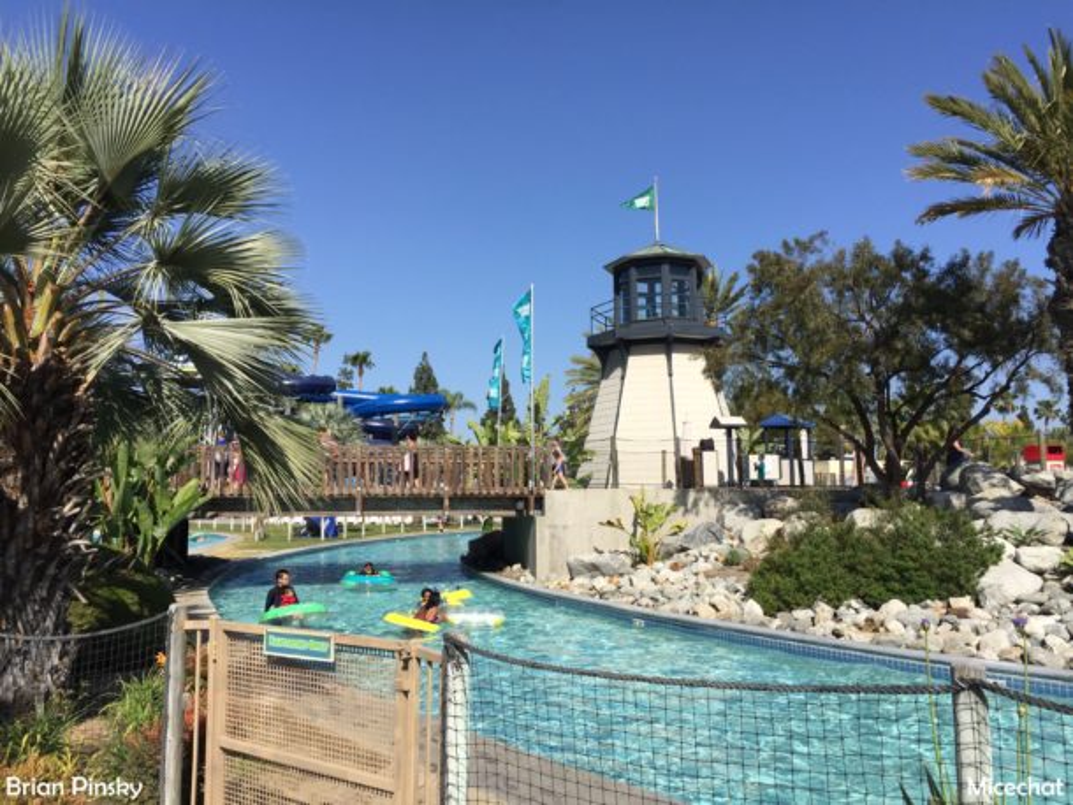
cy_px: 402
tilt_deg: +5.2
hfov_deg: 61.6
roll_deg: -1.2
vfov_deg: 48.3
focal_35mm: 29
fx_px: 899
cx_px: 536
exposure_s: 1/2198
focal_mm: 4.15
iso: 32
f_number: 2.2
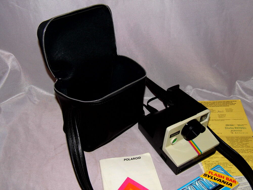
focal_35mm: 34
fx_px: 248
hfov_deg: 54.0
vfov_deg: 41.8
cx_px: 126
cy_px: 95
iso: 100
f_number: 3.3
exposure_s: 1/60
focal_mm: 6.1
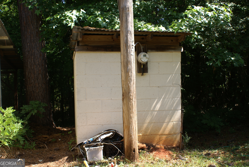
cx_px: 124
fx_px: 270
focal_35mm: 39
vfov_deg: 34.3
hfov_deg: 49.5
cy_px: 84
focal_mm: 26
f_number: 6.3
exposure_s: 1/80
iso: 100
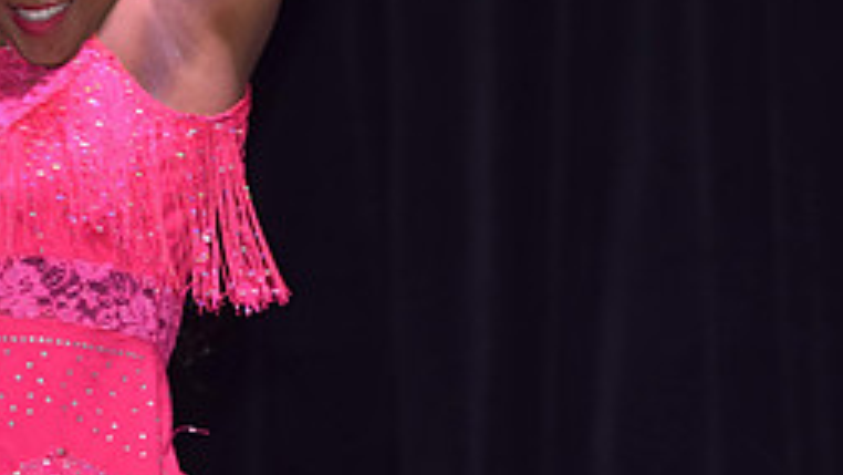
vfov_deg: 3.2
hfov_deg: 5.7
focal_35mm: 377
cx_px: -76
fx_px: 8433
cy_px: 247
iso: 400
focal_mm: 105
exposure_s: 1/160
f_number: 2.8
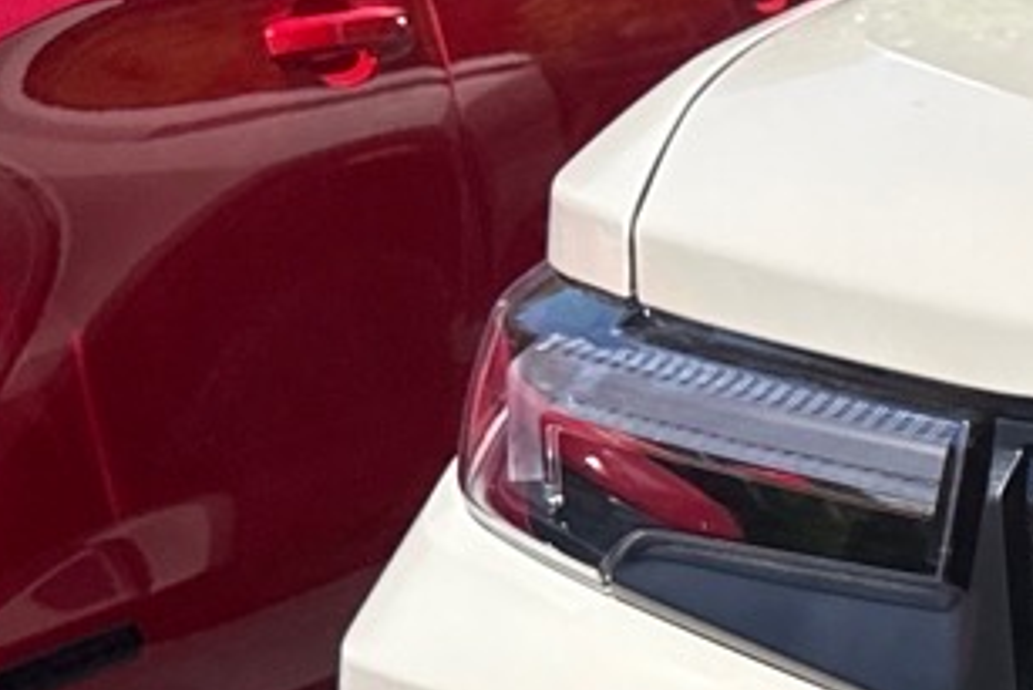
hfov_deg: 12.8
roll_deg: +0.7
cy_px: 878
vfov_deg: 10.4
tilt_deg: -15.4
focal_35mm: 130
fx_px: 3732
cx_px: 2318
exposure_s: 1/4167
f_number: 1.78
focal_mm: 6.76
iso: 80
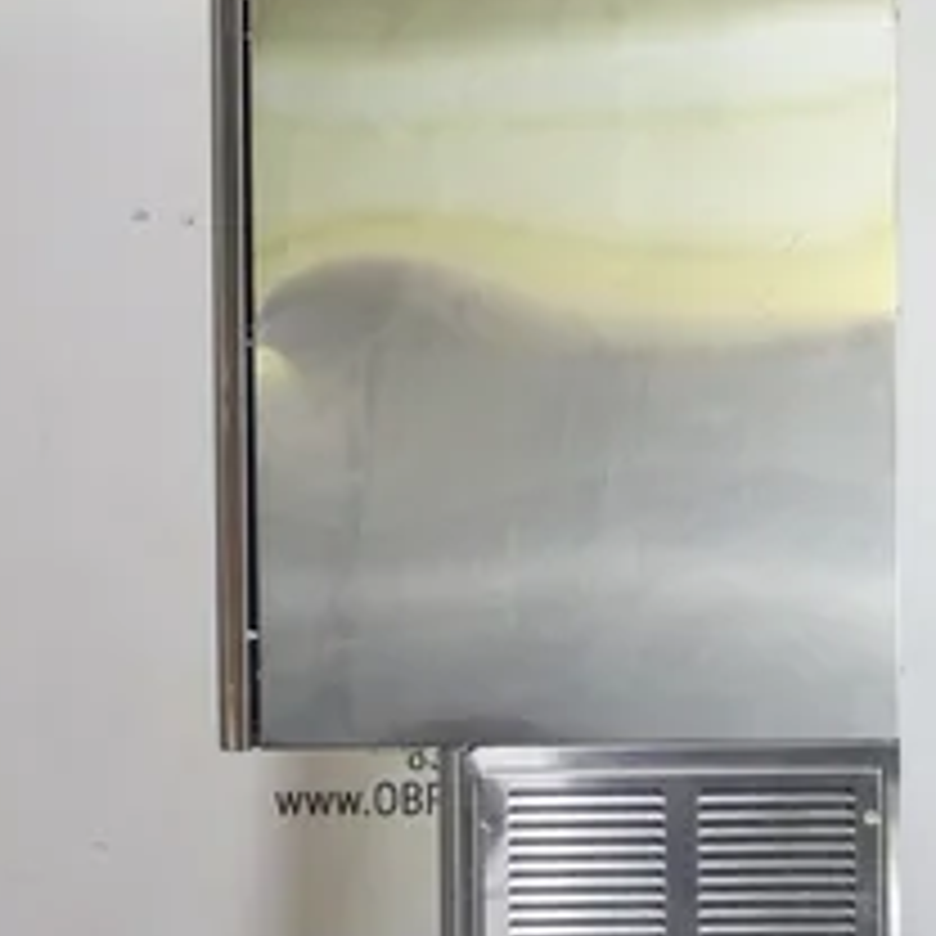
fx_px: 2447
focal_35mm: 80
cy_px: 522
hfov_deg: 21.6
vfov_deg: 21.6
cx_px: 547
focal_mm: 18.63
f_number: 4
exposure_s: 1/50
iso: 800
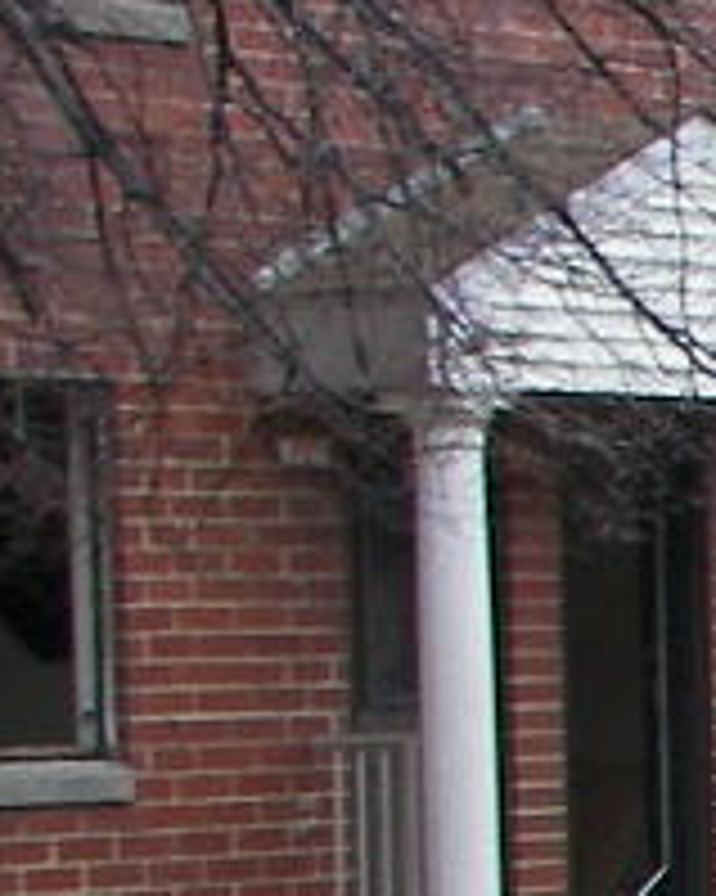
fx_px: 5991
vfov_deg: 8.5
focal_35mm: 226
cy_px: 1040
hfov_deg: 6.3
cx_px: 2189
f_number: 2.8
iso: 64
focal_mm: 6
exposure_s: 1/30
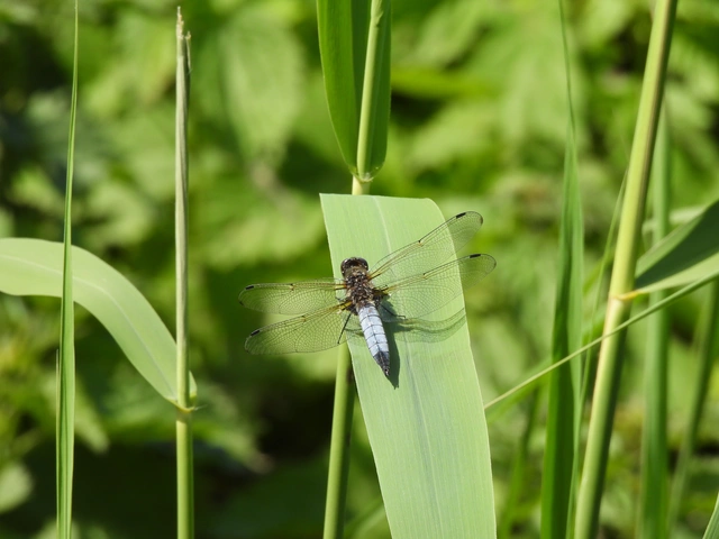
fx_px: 16617
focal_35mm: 800
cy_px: 270
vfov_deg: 1.9
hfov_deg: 2.5
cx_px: 360
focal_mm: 143
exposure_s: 1/250
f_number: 6.3
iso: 100
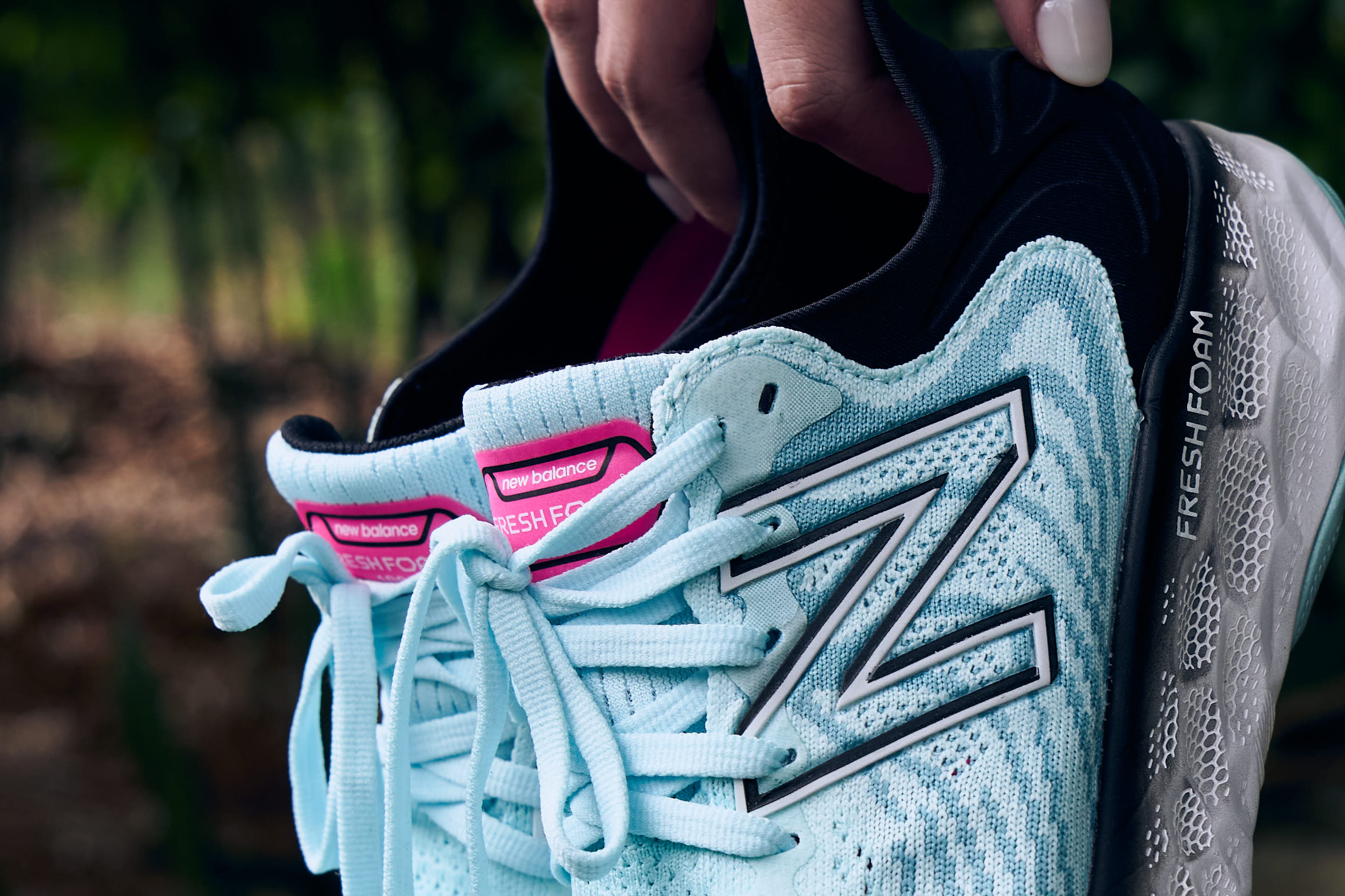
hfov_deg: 23.1
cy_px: 759
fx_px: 3287
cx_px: 715
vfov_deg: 15.4
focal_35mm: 88
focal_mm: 28
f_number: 4
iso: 100
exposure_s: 1/250
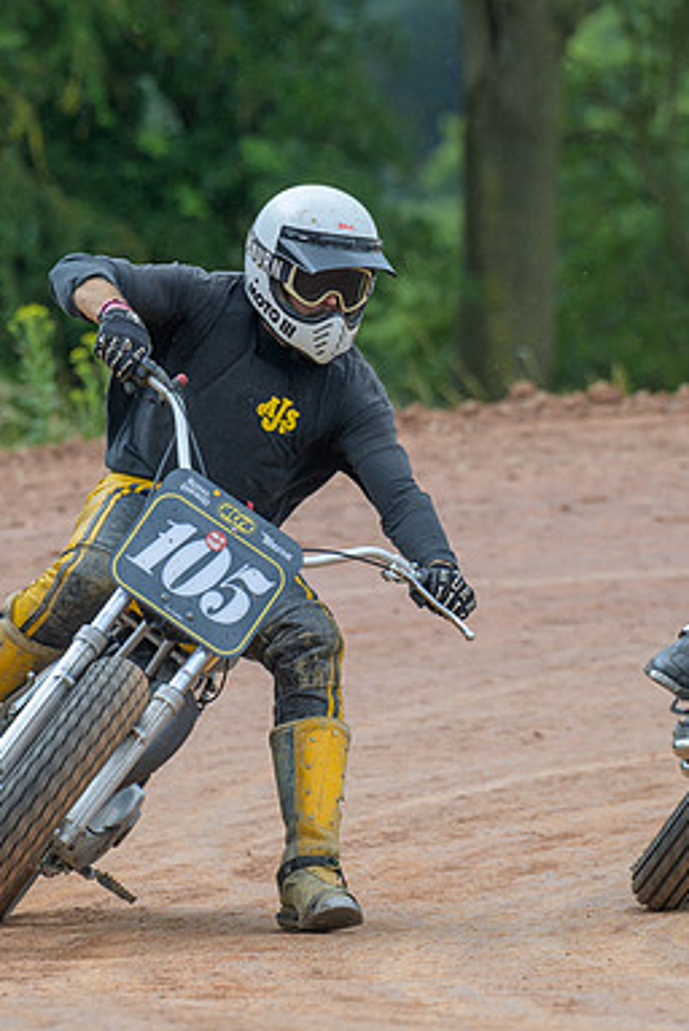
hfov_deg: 2.7
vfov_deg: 4.0
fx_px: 14728
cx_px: 607
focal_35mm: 514
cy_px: 583
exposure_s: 1/400
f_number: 4
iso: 200
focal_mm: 200
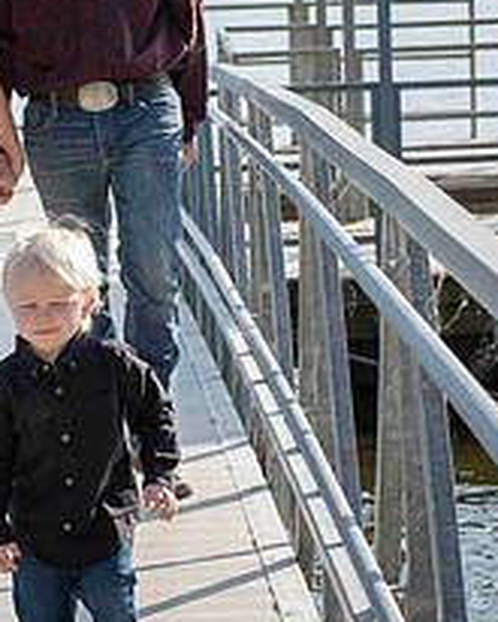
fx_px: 3019
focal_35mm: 164
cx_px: 54
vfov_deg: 11.7
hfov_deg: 9.4
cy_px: 223
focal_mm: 80
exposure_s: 1/250
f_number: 8
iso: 400
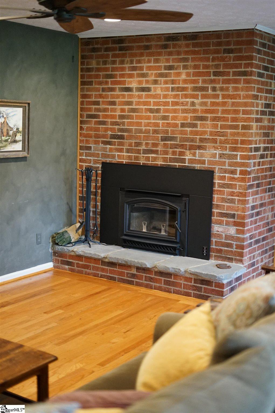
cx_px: 138
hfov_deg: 26.9
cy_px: 206
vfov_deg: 39.6
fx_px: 574
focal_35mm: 50
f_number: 2
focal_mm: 50
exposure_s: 1/320
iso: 4000
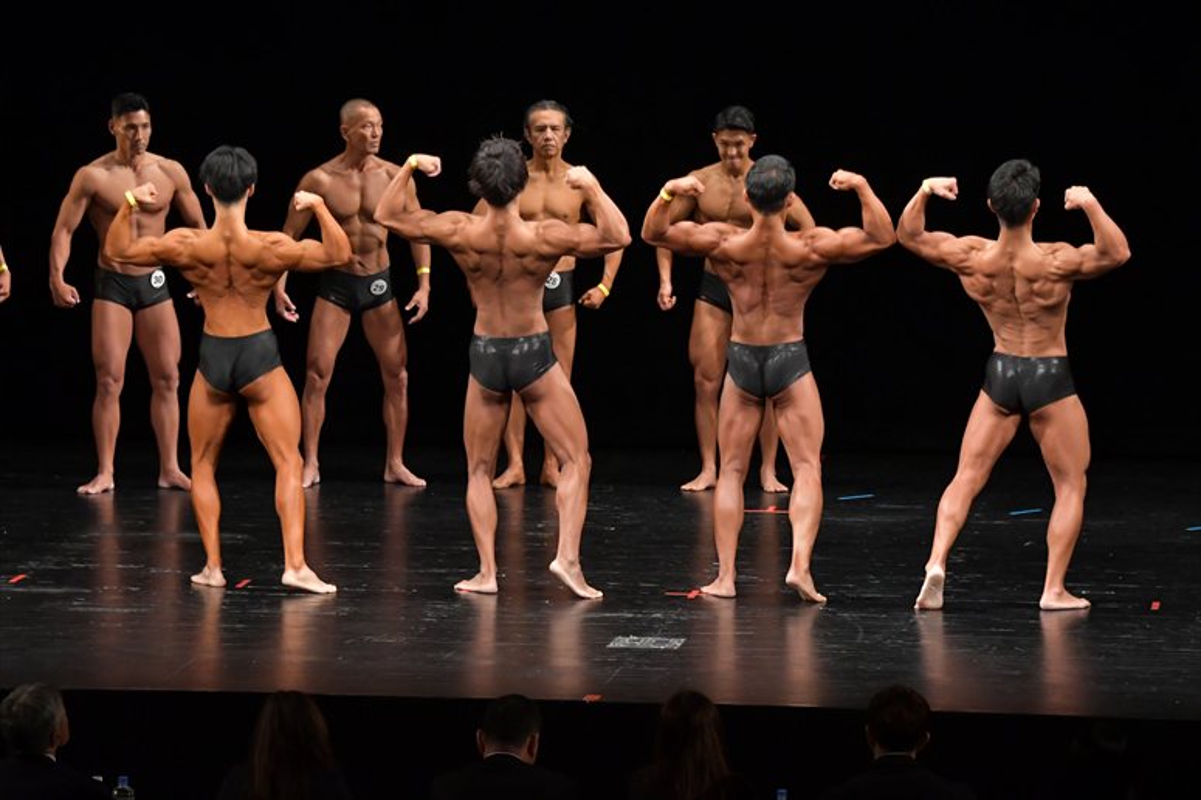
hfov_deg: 11.8
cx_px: 600
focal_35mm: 174
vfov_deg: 7.9
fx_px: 5802
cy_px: 400
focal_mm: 116
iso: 3200
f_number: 5.6
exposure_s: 1/400
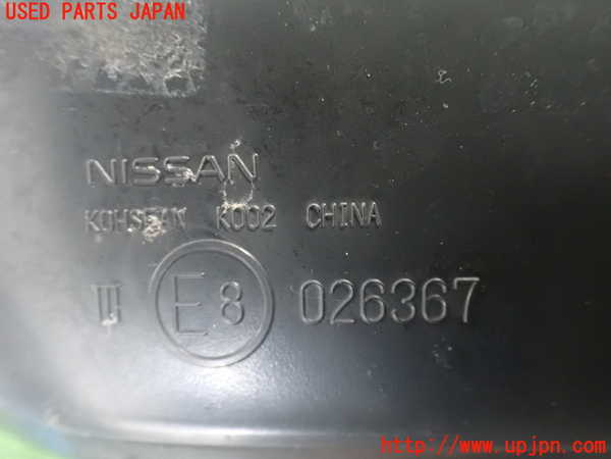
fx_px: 530
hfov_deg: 60.0
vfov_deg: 46.8
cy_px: 230
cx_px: 306
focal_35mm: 30
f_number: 2.3
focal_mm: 5.4
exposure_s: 1/25
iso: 1600
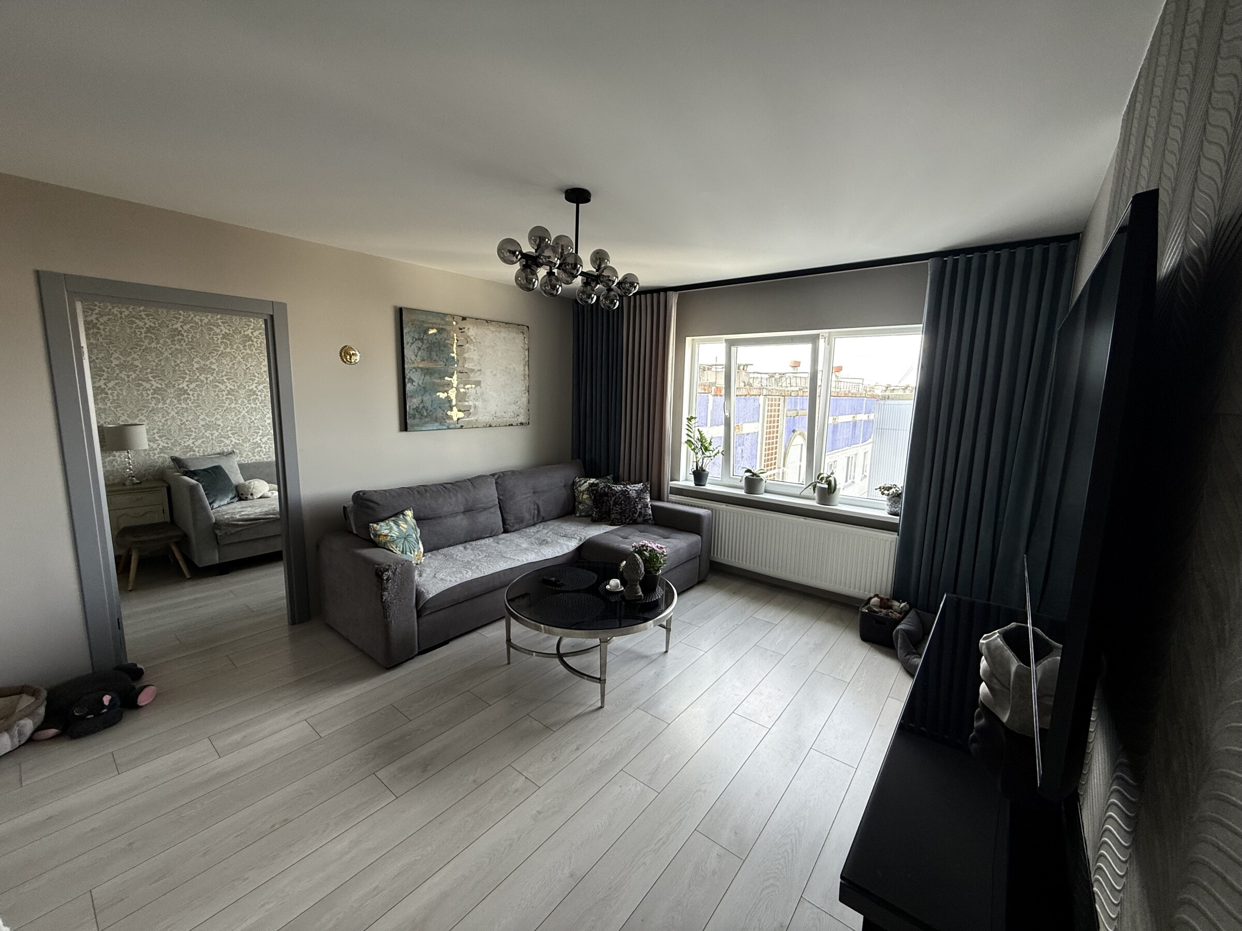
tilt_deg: -9.1
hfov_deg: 102.1
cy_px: 466
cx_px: 621
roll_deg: -2.0
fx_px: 502
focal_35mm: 14
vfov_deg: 85.7
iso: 125
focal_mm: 2.22
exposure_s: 1/99
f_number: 2.2
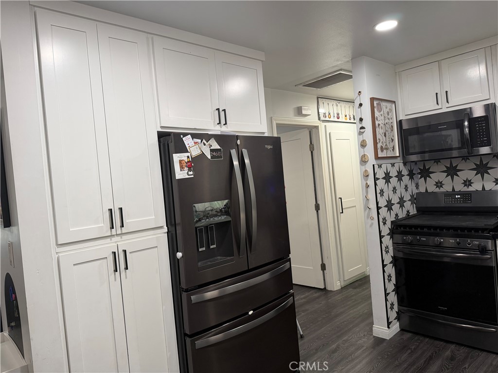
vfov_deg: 56.8
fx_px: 345
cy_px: 186
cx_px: 249
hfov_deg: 71.6
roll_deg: +5.4
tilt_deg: +0.1
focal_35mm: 24
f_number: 1.78
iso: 200
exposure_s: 1/120
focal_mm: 6.76
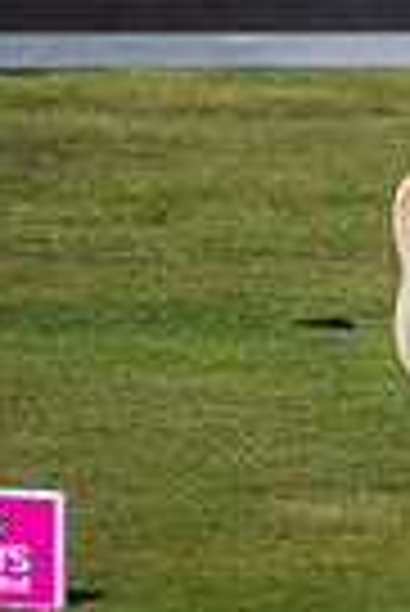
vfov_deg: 2.1
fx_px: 16885
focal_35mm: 991
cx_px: 626
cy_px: -392
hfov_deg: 1.4
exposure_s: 1/5000
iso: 500
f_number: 5
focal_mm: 300
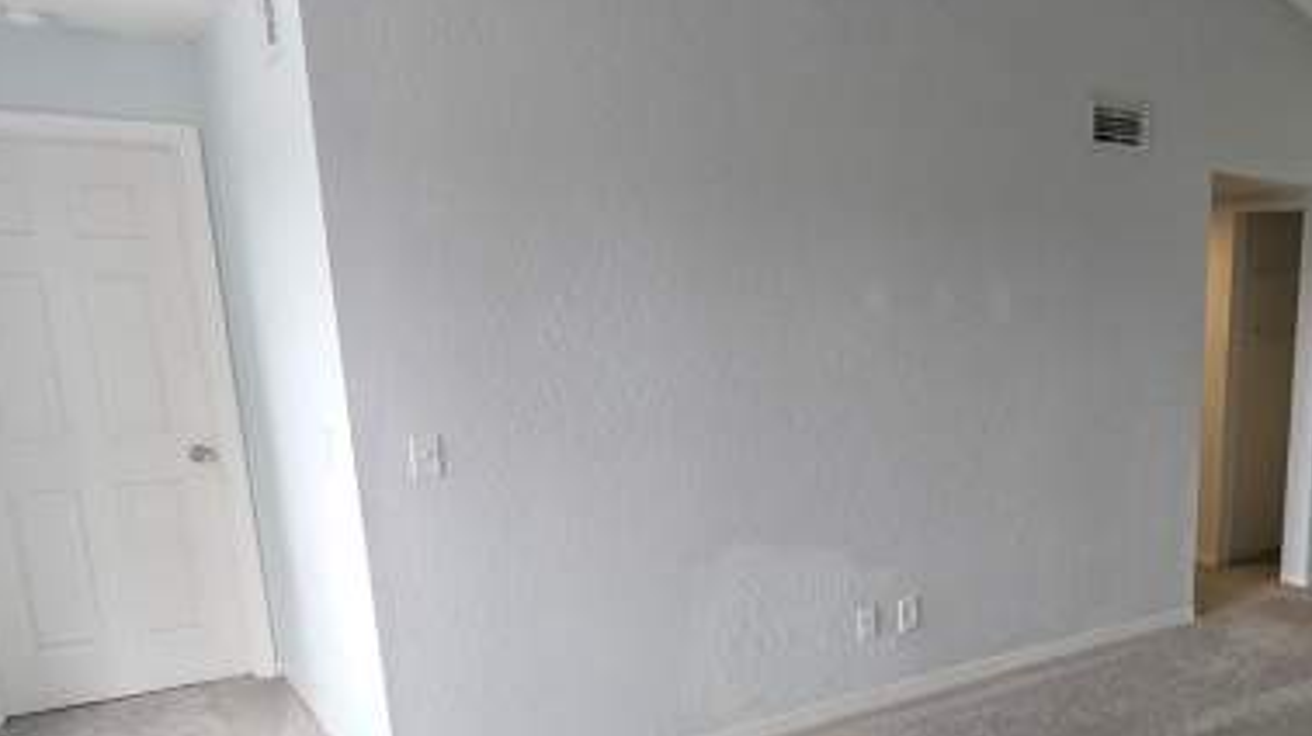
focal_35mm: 30
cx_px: 1038
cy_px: 559
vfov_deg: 37.8
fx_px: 1043
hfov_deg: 59.6
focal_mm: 1.7
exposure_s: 1/60.2
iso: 80
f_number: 2.2
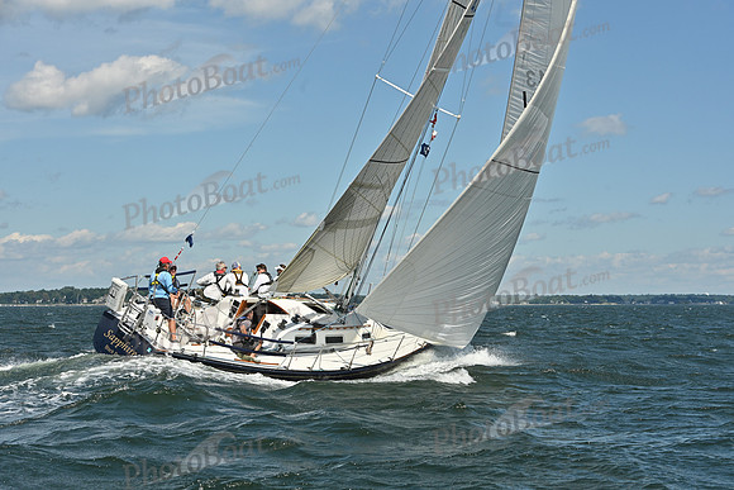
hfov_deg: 28.8
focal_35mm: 70
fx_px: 1427
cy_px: 245
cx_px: 367
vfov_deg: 19.5
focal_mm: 70
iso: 250
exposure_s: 1/1250
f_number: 9
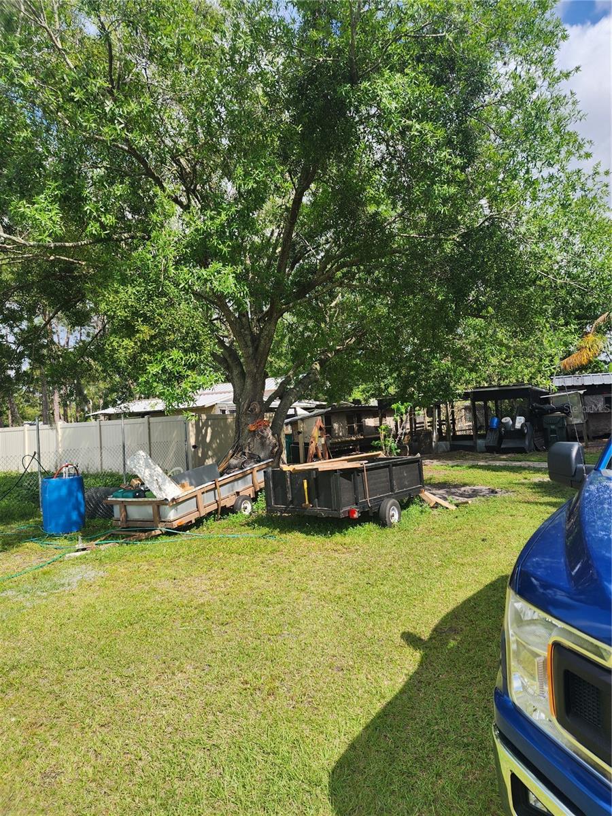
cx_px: 306
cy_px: 408
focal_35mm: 23
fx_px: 542
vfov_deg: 73.9
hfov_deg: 58.9
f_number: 1.8
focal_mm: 6.4
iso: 12
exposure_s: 1/611
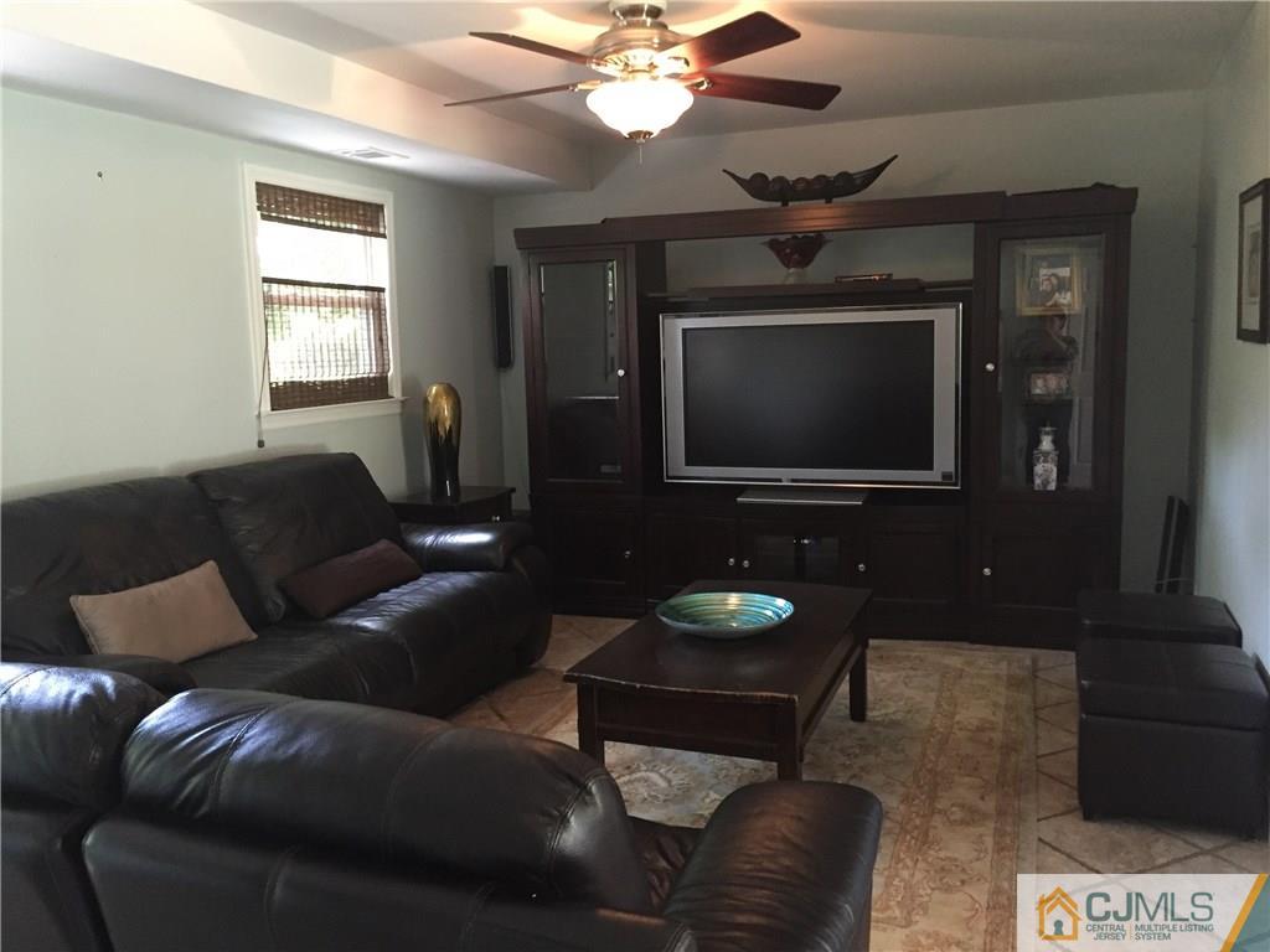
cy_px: 476
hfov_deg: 61.7
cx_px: 635
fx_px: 1064
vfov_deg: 48.2
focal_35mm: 29
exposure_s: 1/24
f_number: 2.2
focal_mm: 4.15
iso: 250
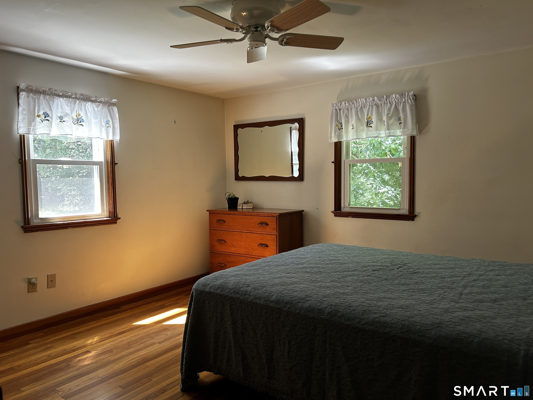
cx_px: 266
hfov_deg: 67.3
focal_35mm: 26
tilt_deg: -3.8
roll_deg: +1.1
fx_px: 400
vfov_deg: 53.1
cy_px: 200
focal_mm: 5.7
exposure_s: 1/60
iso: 80
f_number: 1.5
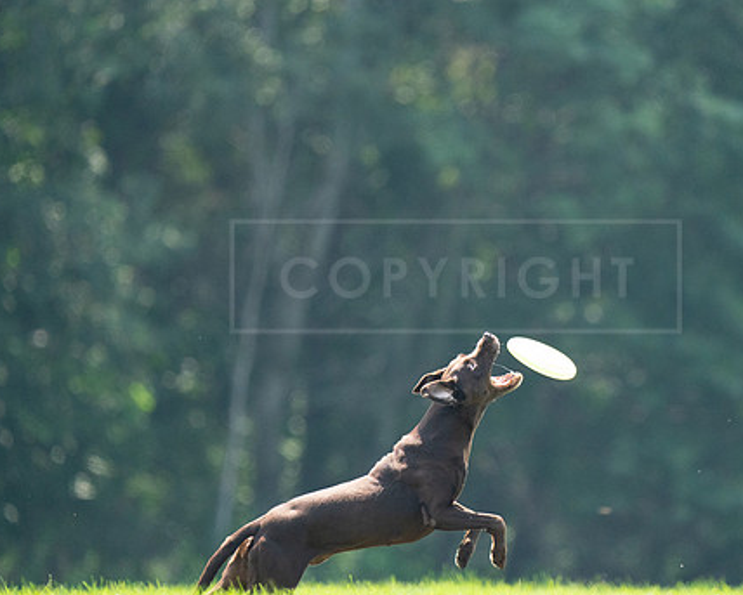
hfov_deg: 2.5
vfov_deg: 2.0
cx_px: 396
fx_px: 16790
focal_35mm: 763
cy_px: 306
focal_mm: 600
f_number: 6.3
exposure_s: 1/4000
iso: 5000
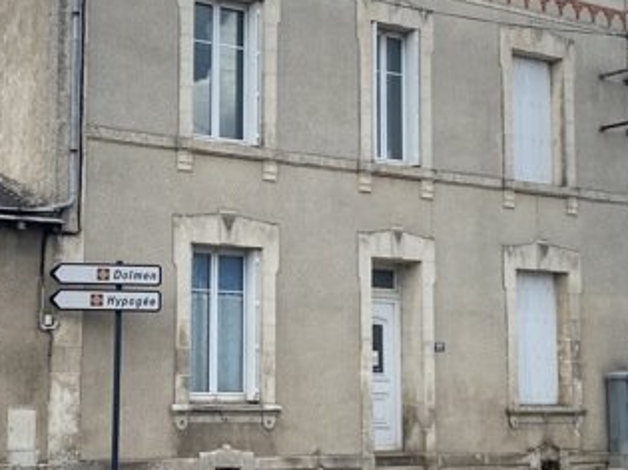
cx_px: 163
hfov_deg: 29.0
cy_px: 237
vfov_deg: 22.2
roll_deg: -0.9
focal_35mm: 66
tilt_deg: +5.5
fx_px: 1197
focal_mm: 4.25
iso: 32
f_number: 1.8
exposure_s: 1/1678
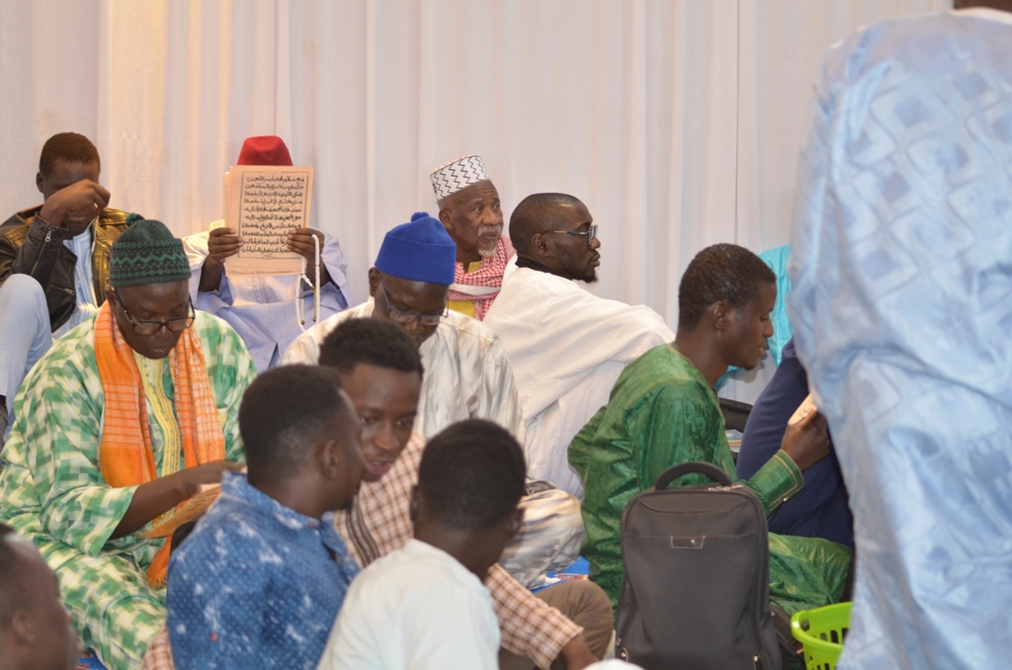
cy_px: 335
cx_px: 506
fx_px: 2945
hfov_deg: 19.5
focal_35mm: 105
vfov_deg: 13.0
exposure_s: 1/50
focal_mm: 70
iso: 640
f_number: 4
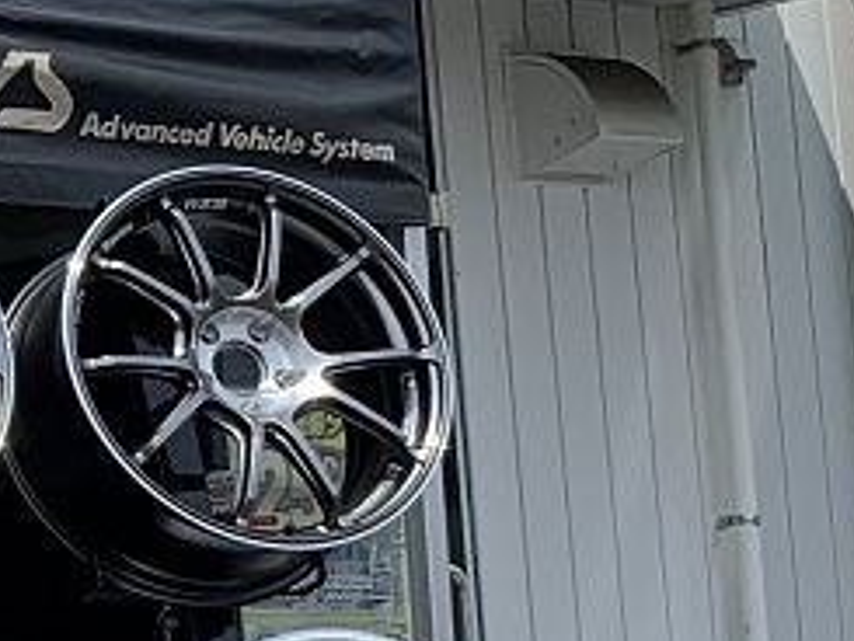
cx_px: -995
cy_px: 401
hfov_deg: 10.4
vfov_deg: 8.7
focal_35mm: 171
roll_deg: +2.4
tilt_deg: +7.9
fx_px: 4221
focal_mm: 4.25
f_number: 1.8
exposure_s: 1/1427
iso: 25
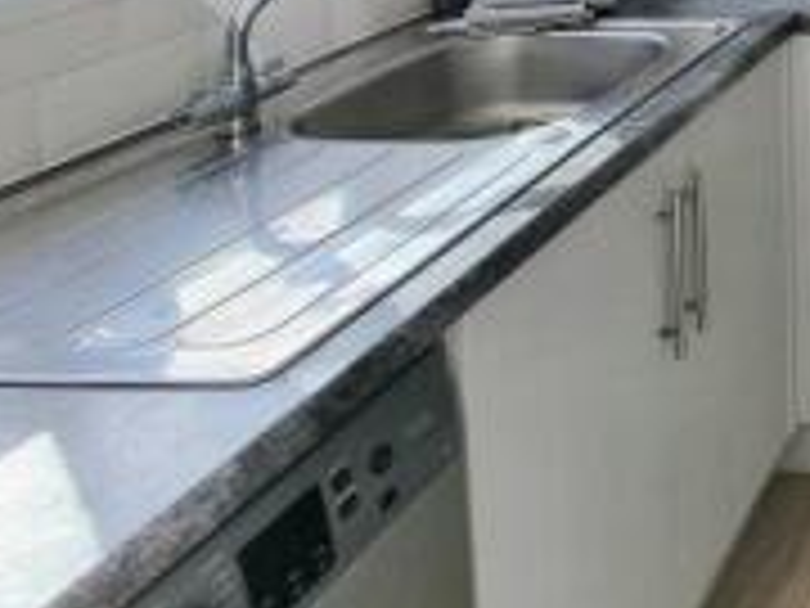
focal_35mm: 42
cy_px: -205
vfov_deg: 27.8
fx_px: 983
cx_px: 1199
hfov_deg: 29.1
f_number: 2.2
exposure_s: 1/400
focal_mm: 2.2
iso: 50
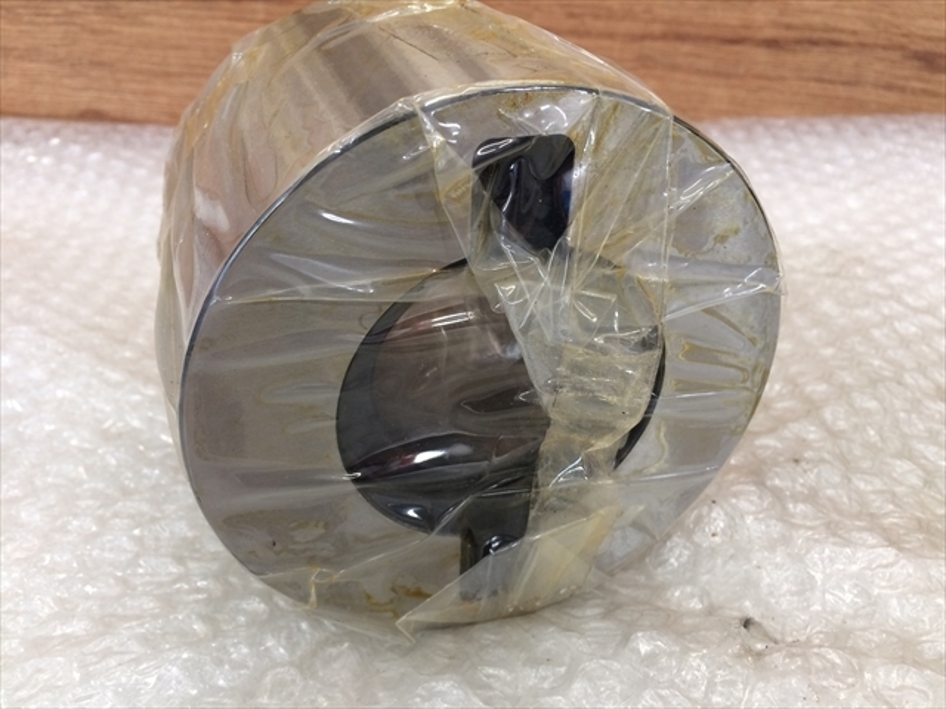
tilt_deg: -32.3
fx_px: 793
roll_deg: +0.0
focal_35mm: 29
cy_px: 354
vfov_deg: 48.2
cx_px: 473
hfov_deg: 61.7
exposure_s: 1/30
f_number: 2.2
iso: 50
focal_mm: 4.15
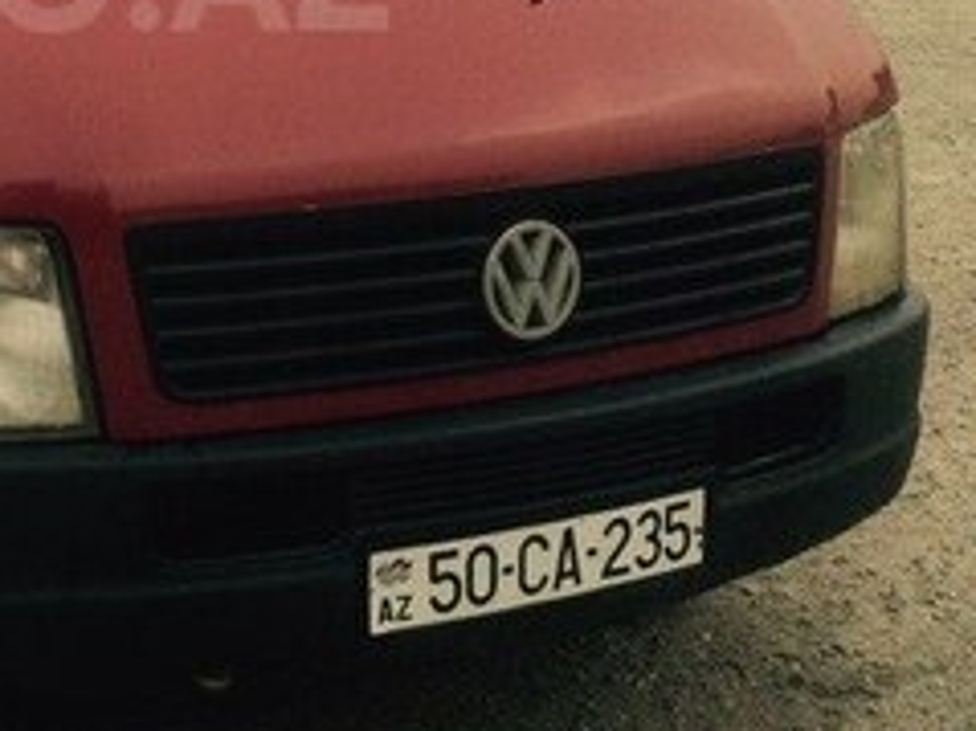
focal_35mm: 80
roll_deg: +0.6
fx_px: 2254
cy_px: -31
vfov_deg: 17.9
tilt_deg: -7.2
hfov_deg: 23.3
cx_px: -29
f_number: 2.2
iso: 40
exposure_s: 1/100
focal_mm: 4.15
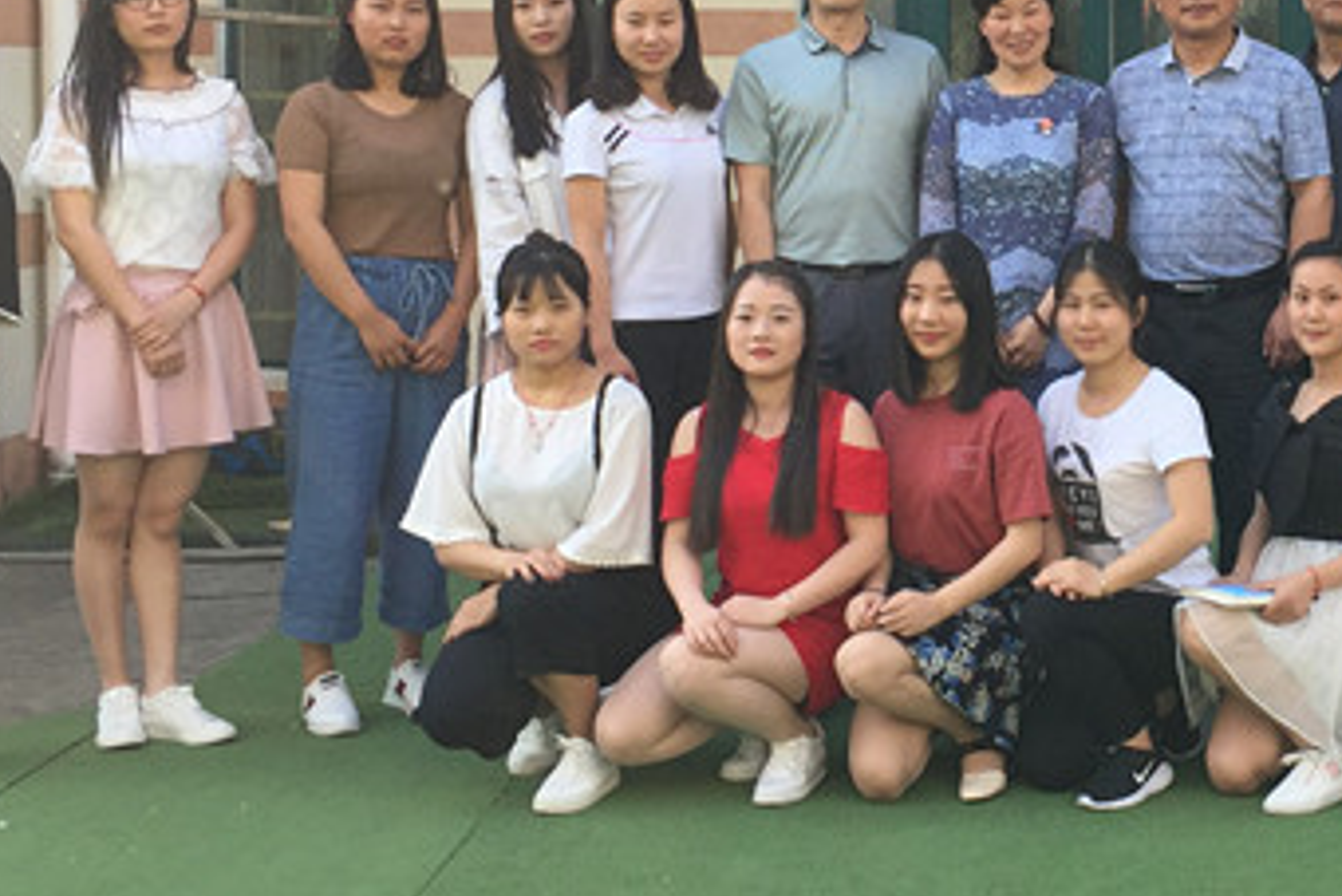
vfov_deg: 19.0
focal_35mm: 71
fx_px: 2648
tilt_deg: -1.8
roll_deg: -0.2
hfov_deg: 27.6
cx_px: 1149
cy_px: 186
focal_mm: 4.15
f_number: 2.2
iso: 32
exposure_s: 1/460
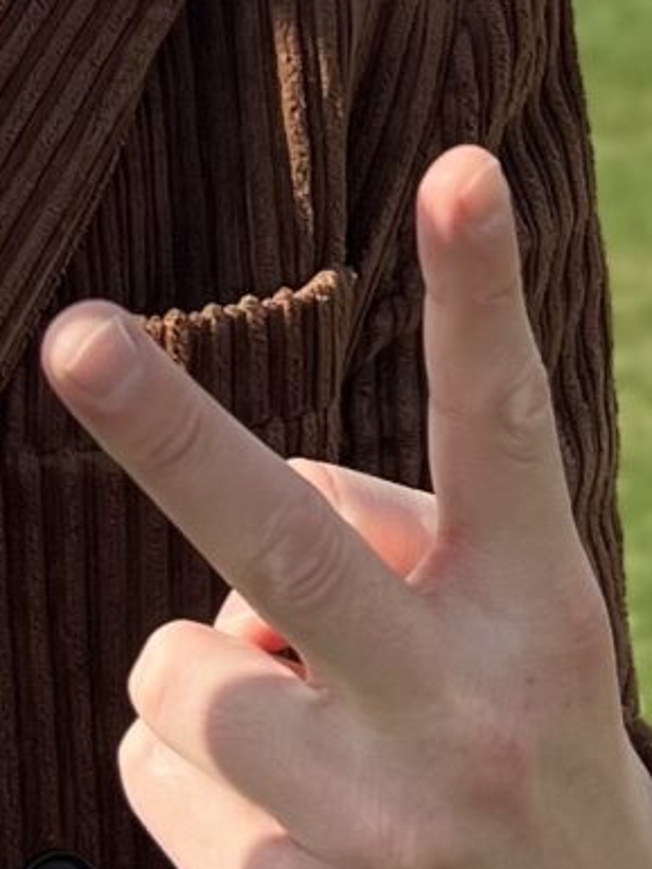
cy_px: -596
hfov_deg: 8.5
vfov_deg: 10.8
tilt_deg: +9.0
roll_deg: -1.5
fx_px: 4342
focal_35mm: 173
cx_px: -16
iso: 50
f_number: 1.5
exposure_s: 1/4115
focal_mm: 5.7
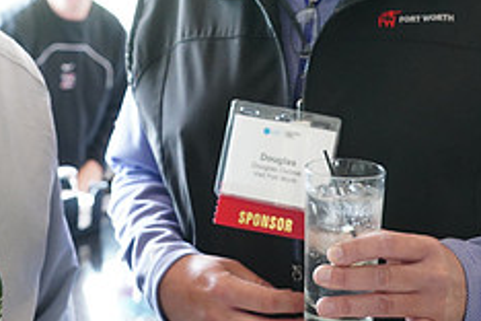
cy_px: -22
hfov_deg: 18.7
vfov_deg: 12.4
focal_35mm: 109
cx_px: 162
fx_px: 1456
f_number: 5.6
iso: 4000
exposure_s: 1/100
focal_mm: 44
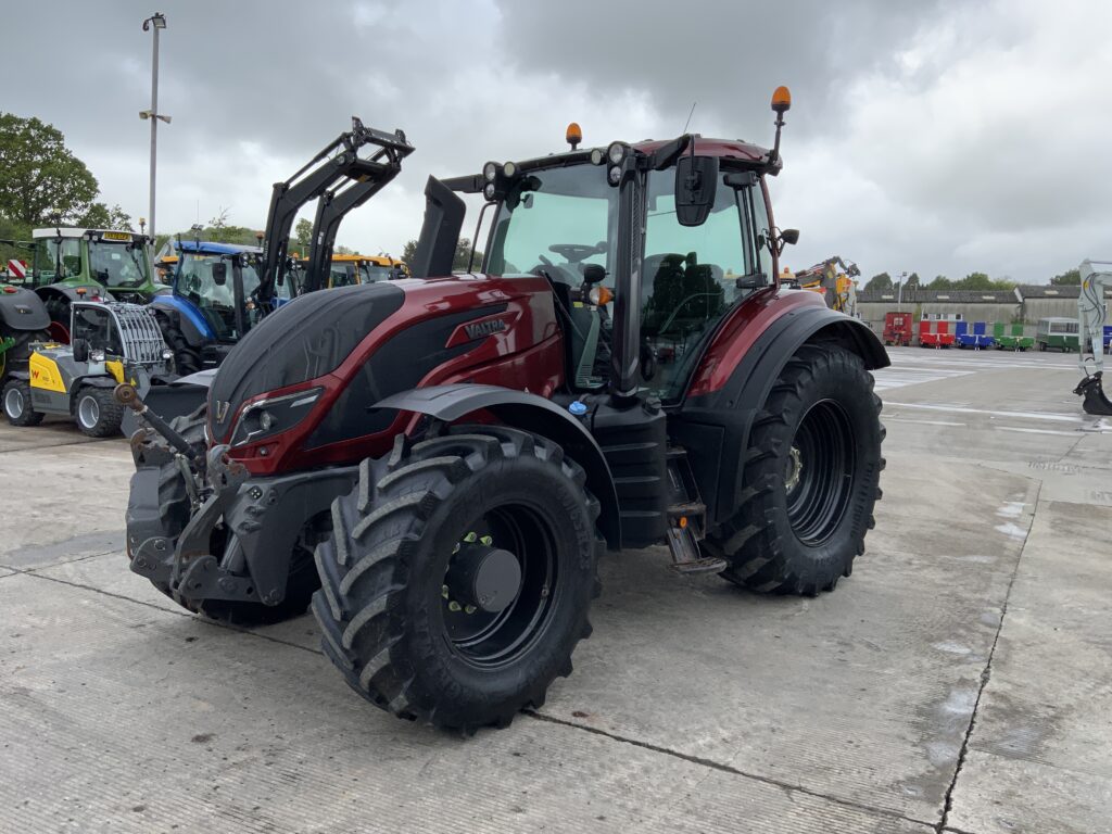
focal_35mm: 29
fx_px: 932
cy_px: 417
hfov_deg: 61.7
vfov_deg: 48.2
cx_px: 556
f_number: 1.8
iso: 16
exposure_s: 1/545
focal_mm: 3
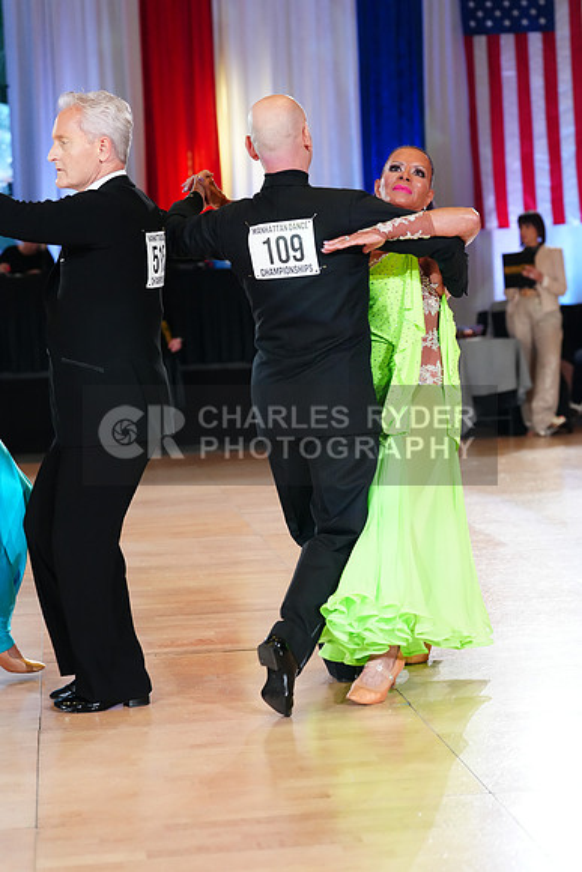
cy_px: 436
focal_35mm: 79
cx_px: 291
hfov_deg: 17.3
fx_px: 1914
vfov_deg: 25.7
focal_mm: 79
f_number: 3.5
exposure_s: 1/500
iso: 3200
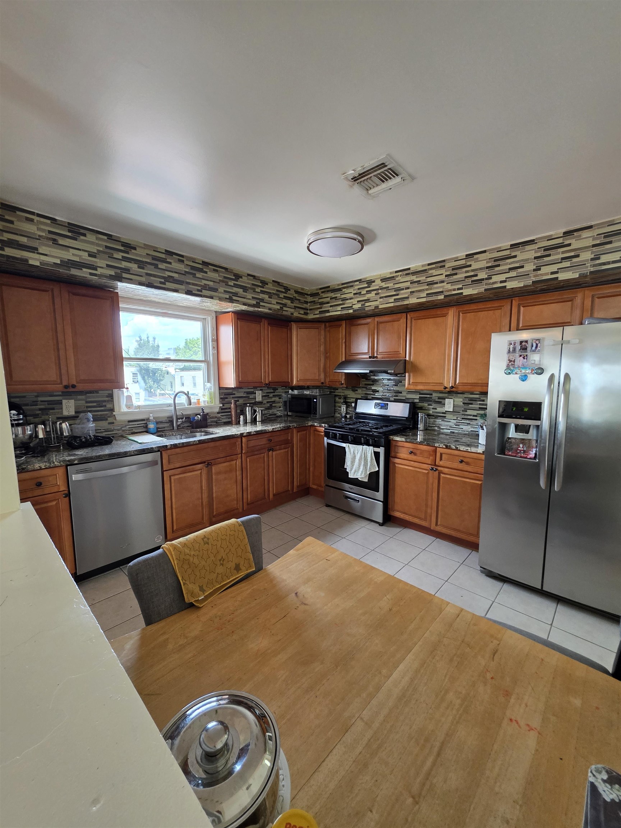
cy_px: 414
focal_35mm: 13
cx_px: 310
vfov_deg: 106.2
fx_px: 311
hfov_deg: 89.9
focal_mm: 2.2
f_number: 1.9
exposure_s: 1/120
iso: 250
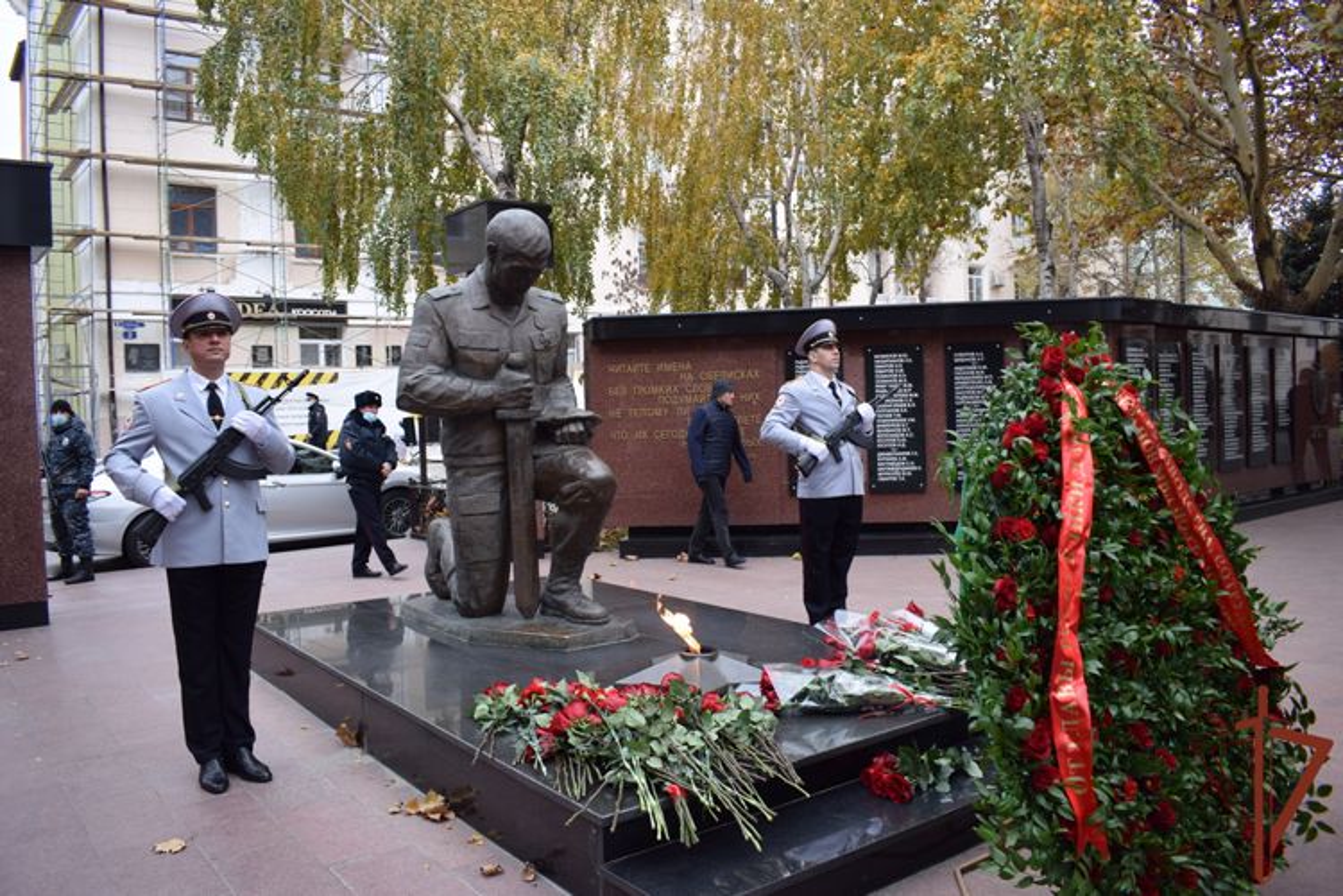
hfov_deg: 67.4
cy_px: 448
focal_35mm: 27
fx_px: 1007
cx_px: 672
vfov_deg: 47.9
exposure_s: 1/80
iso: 400
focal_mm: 18
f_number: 4.5
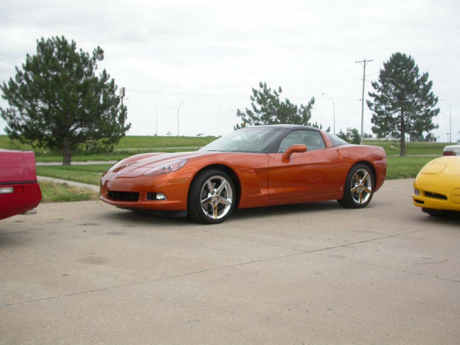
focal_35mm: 38
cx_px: 230
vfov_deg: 37.7
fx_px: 505
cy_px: 172
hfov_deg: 49.0
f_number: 2.6
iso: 100
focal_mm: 7.85
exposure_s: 1/1000
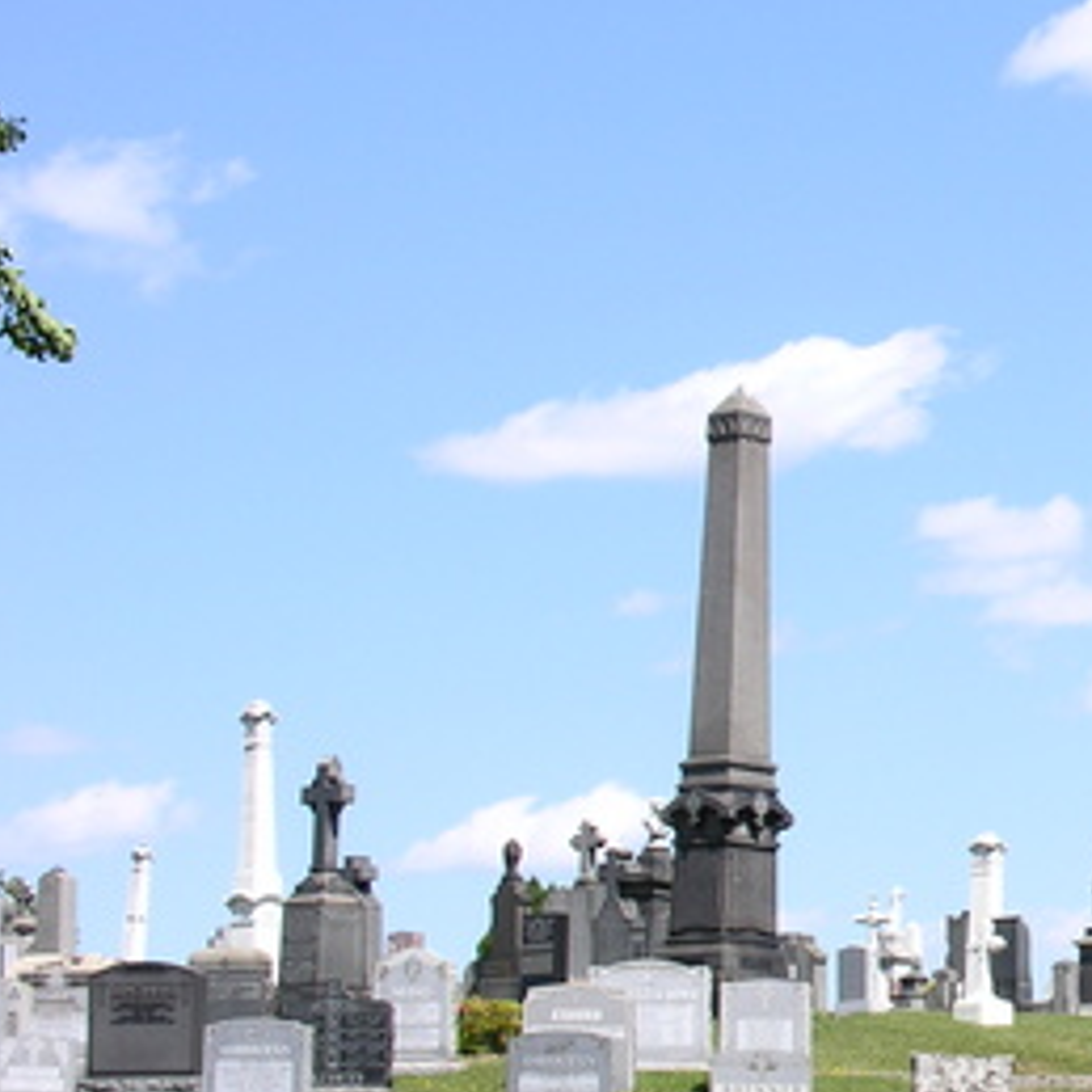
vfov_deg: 12.9
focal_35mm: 135
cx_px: 1602
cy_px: 666
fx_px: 4818
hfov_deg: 12.3
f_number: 7
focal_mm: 12.7
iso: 50
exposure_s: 1/175
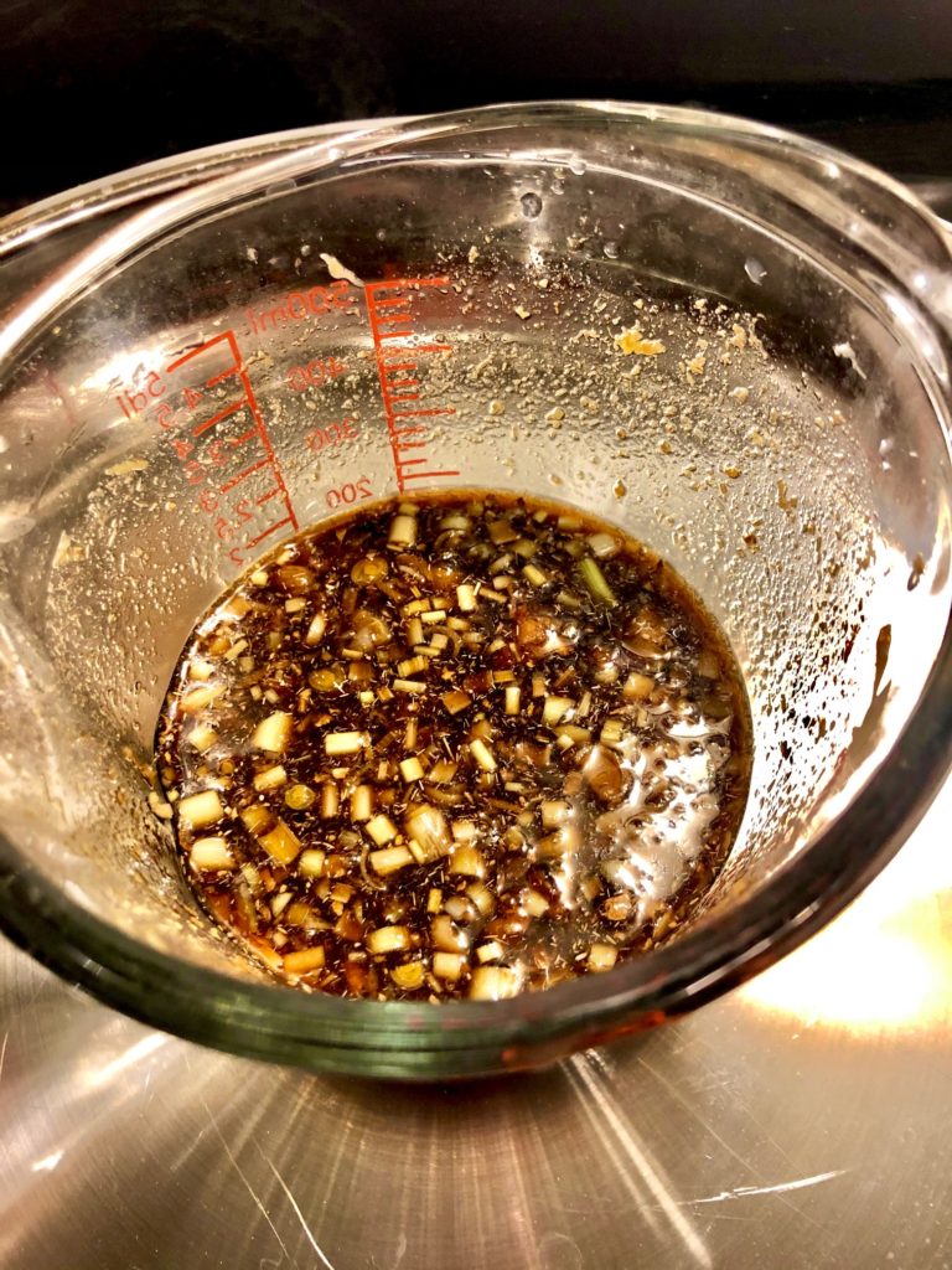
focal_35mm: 28
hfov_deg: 49.7
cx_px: 476
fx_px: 1027
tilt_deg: -58.1
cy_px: 635
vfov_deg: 63.4
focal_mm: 3.99
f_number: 1.8
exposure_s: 1/15
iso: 50
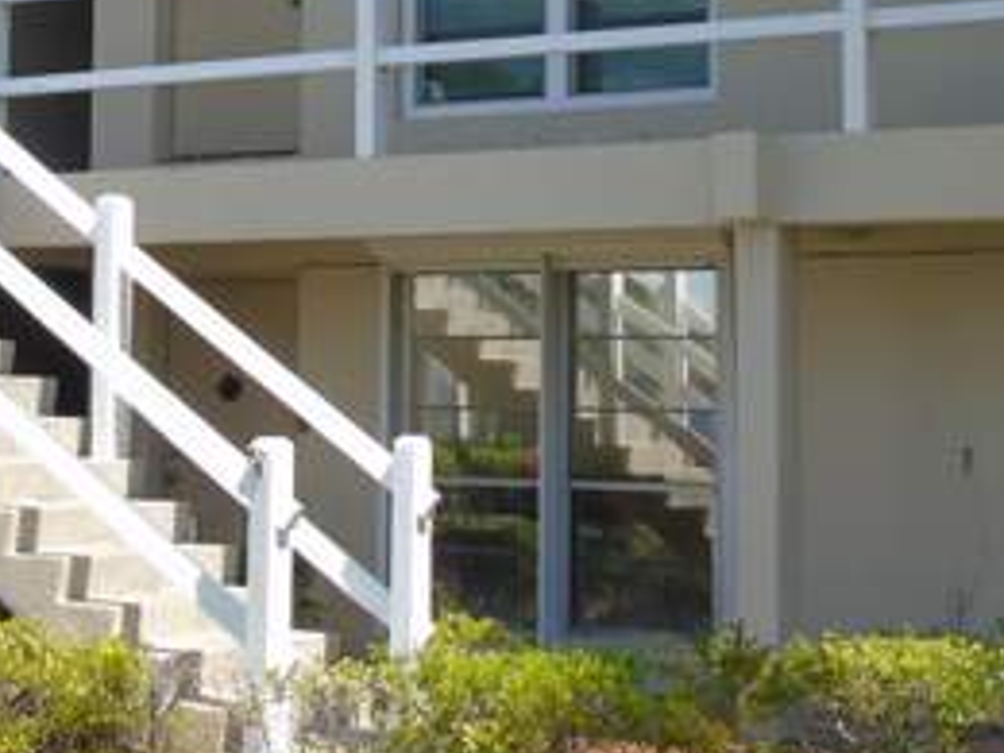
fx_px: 2233
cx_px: 324
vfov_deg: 19.0
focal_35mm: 77
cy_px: 170
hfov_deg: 25.2
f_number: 3.4
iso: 80
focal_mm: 4.4
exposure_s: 1/500
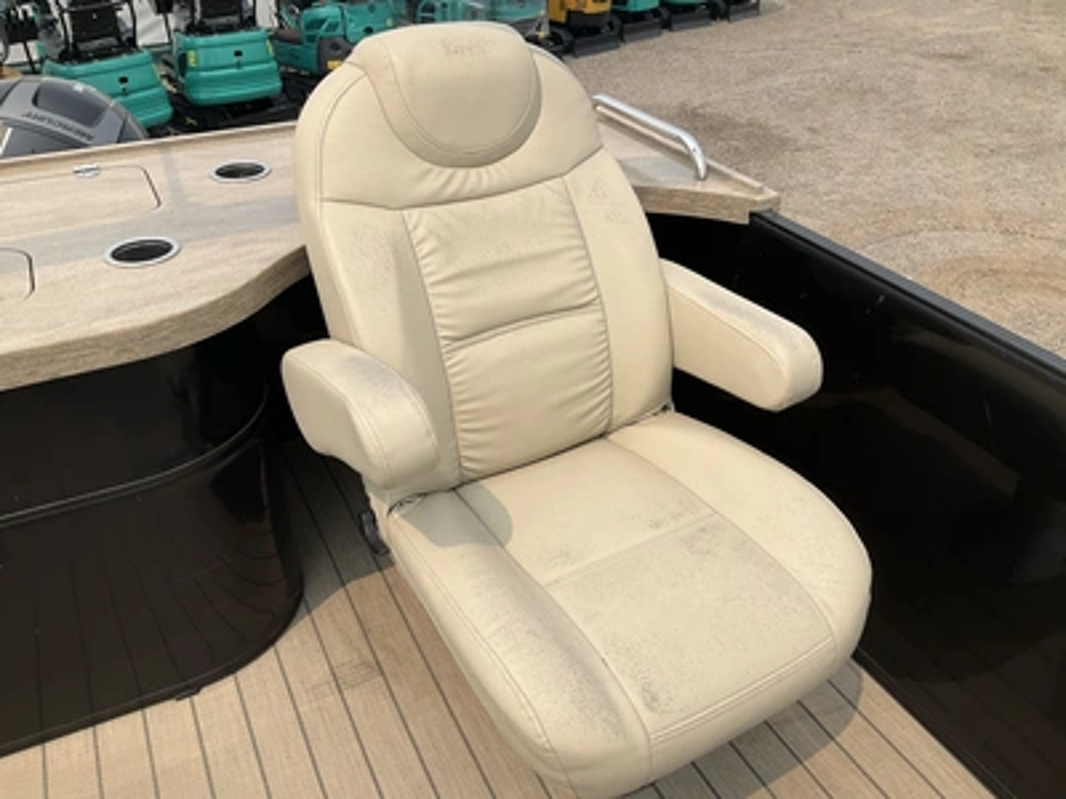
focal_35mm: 29
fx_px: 893
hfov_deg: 61.7
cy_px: 400
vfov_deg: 48.2
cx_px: 533
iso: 25
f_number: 1.8
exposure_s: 1/2141
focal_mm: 3
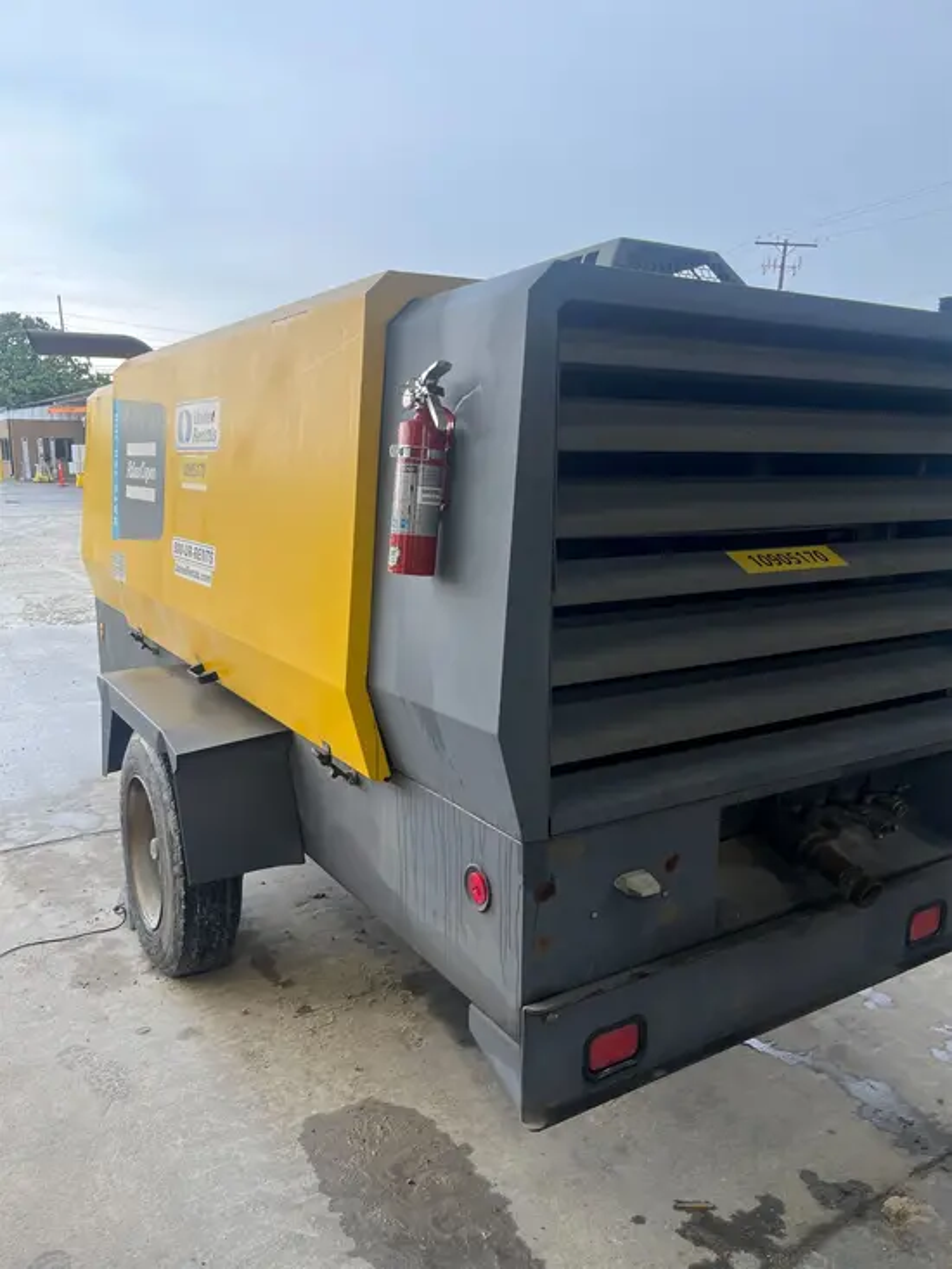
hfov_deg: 53.1
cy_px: 634
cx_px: 476
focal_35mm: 26
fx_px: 953
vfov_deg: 67.3
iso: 40
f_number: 1.6
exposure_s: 1/122
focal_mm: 5.1
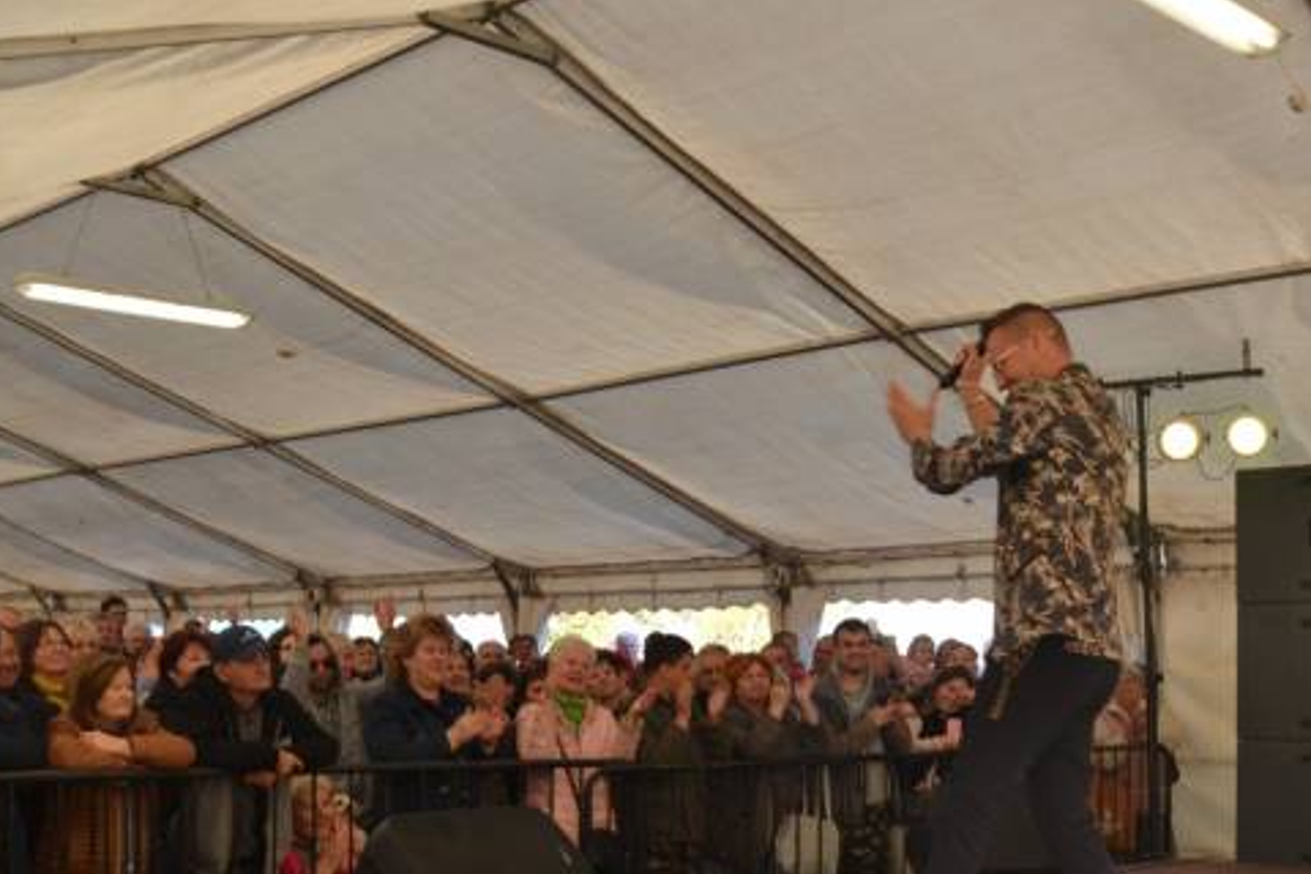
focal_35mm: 45
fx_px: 1639
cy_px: 662
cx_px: 844
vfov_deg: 29.4
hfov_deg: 43.2
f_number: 5.6
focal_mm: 18
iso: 220
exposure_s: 1/125
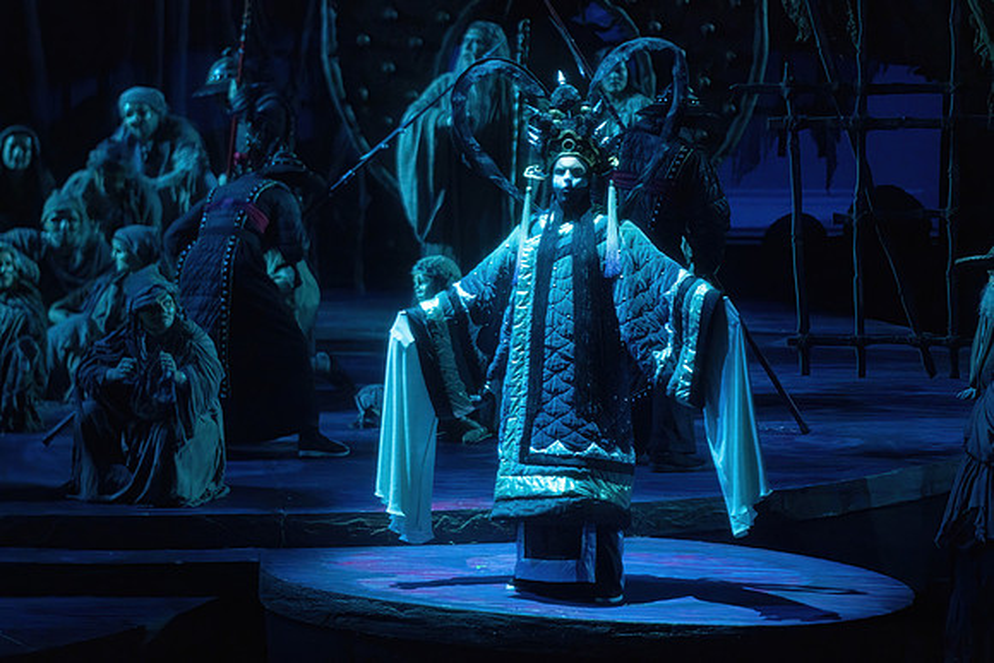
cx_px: 497
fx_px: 5523
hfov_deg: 10.3
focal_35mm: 200
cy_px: 332
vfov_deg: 6.9
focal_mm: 200
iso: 2500
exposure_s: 1/400
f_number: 2.8
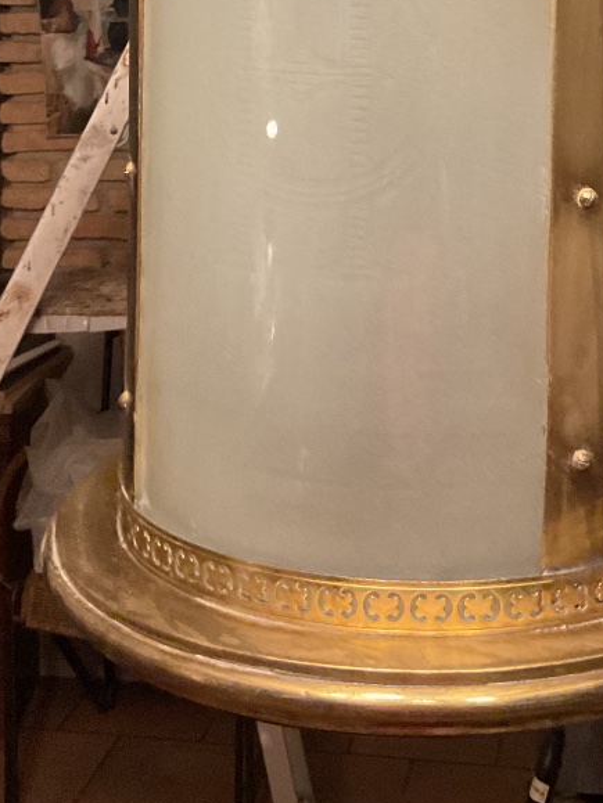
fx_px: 1394
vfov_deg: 29.9
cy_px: -10
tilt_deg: -1.0
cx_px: 469
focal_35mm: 60
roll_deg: -0.4
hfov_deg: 24.1
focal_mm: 3
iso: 320
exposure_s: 1/30
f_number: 1.8
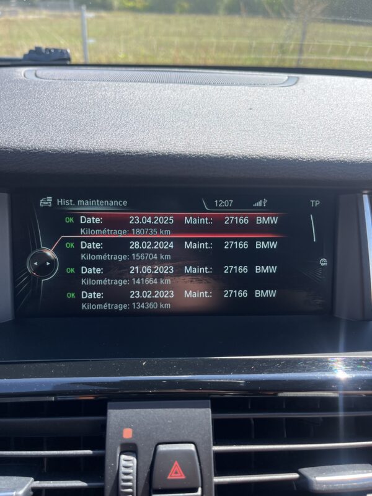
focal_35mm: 26
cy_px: 248
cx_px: 186
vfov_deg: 67.3
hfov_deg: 53.1
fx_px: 373
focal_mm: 5.1
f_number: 1.6
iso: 50
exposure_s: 1/598
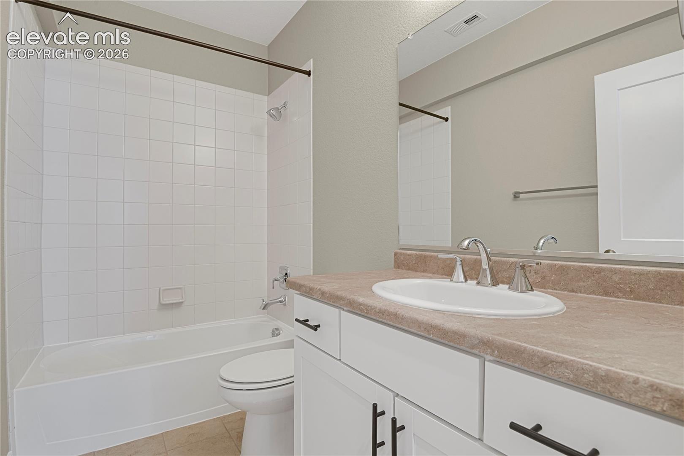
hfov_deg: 93.3
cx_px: 342
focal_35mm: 17
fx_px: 323
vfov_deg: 70.4
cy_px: 228
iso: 250
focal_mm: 17
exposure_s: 8
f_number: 8
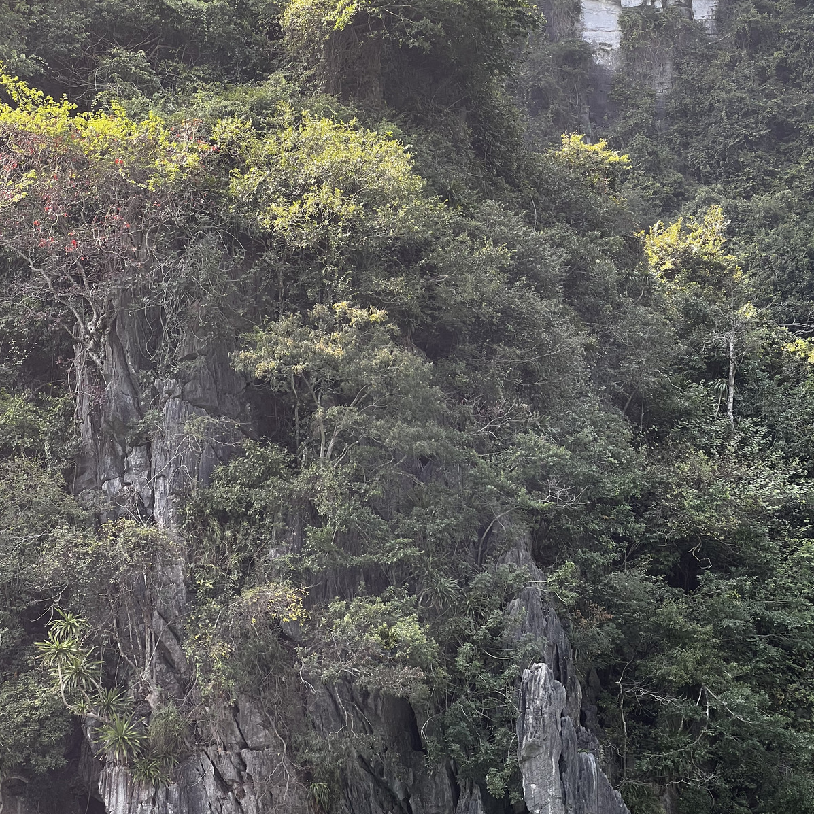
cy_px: 496
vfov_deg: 19.1
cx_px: 407
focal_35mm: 91
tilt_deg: +9.6
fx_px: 2421
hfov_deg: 19.1
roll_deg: -2.2
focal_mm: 9
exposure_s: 1/99
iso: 40
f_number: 2.8
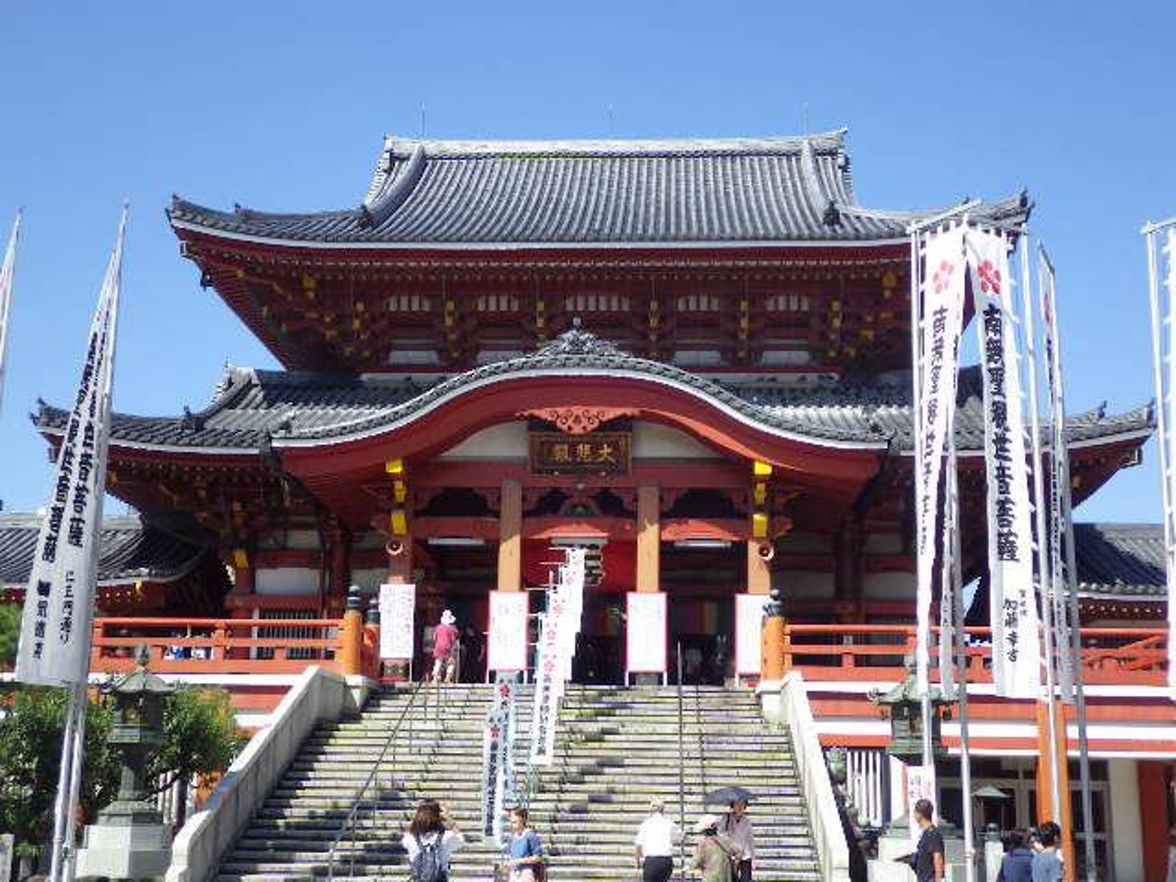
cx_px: 588
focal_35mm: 44
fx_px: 1495
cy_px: 441
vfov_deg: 32.9
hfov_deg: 42.9
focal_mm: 7.9
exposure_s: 1/500
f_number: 4
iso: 125
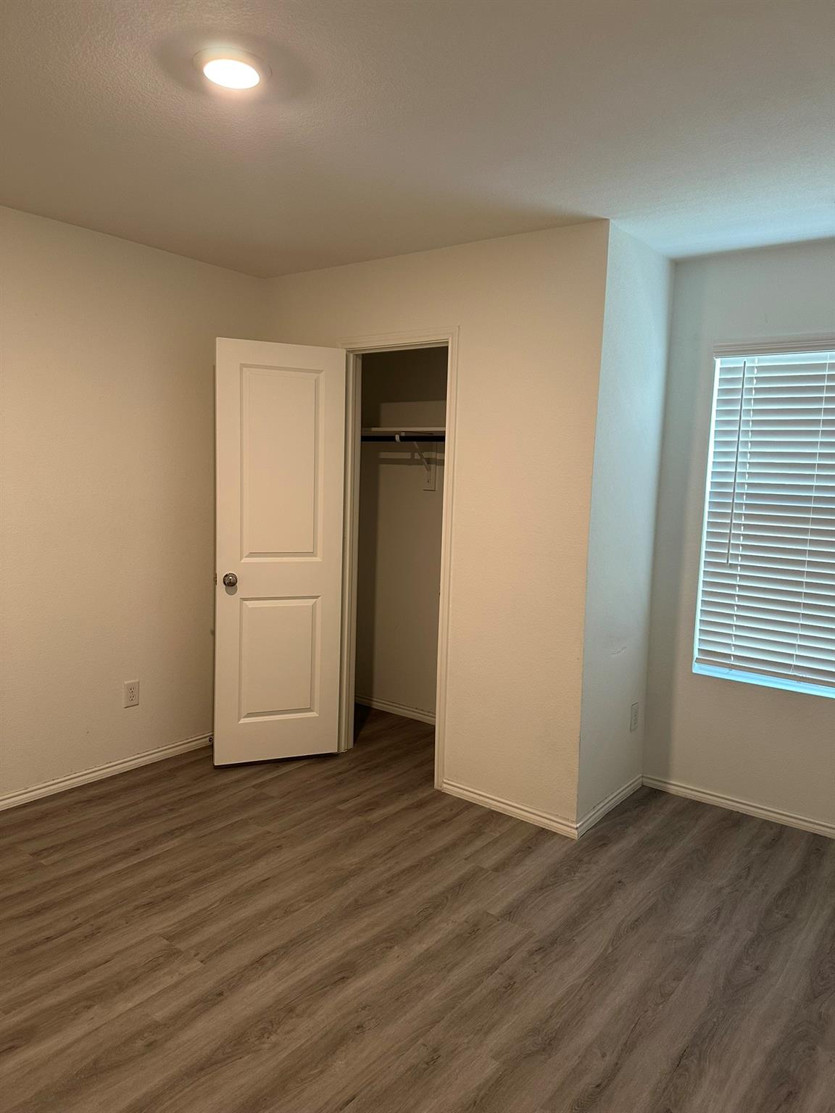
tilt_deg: -5.5
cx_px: 418
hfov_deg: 56.8
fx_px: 772
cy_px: 556
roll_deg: -2.5
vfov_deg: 71.6
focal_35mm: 24
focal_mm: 6.86
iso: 200
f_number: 1.78
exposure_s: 1/60
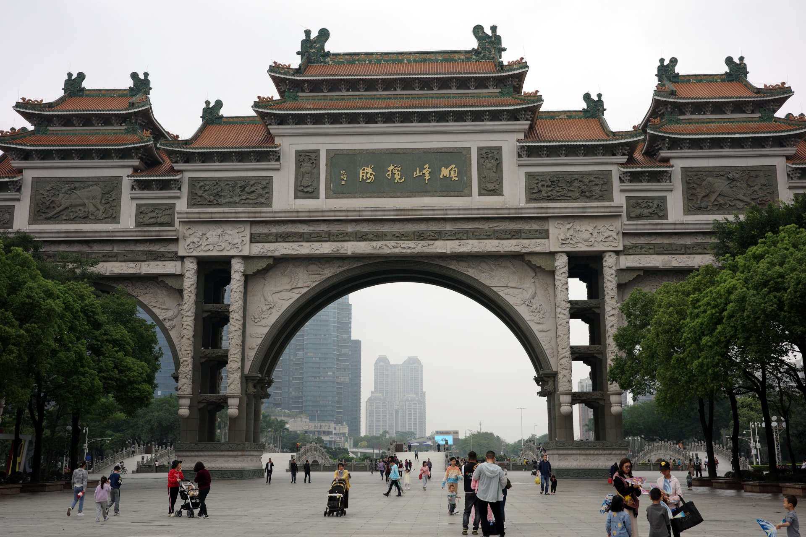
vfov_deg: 33.4
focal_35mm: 40
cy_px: 268
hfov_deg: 48.5
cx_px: 403
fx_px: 895
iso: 200
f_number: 5.6
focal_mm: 26
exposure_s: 1/500
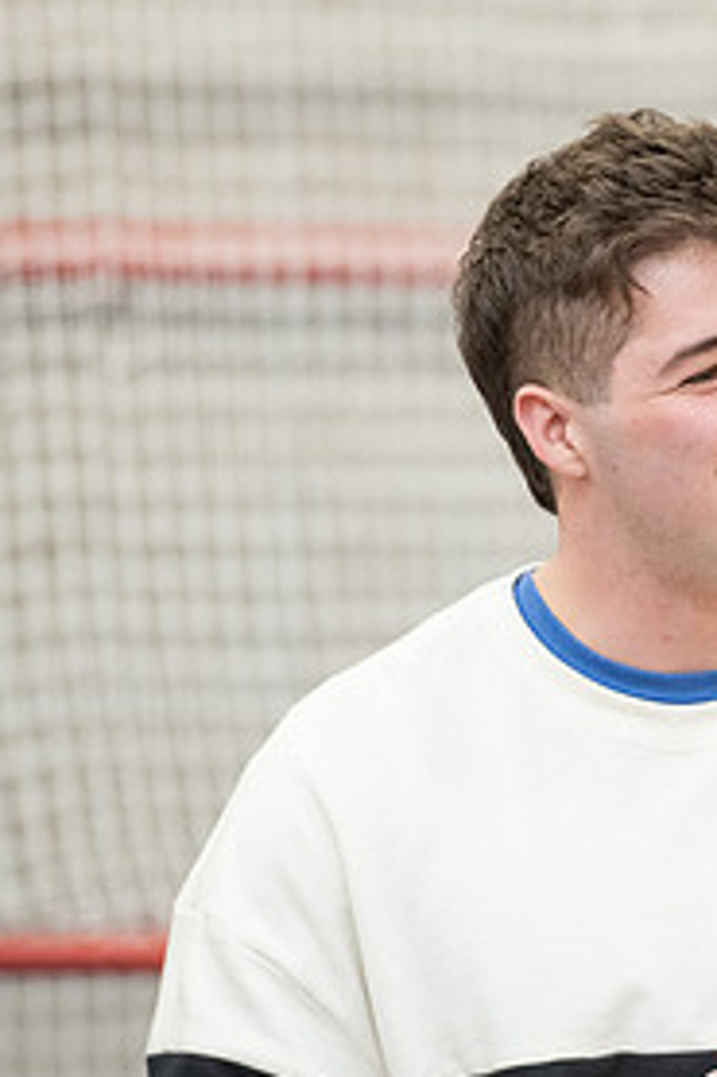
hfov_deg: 2.8
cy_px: 571
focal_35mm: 492
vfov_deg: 4.2
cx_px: 917
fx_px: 14716
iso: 1250
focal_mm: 200
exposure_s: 1/200
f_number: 3.5
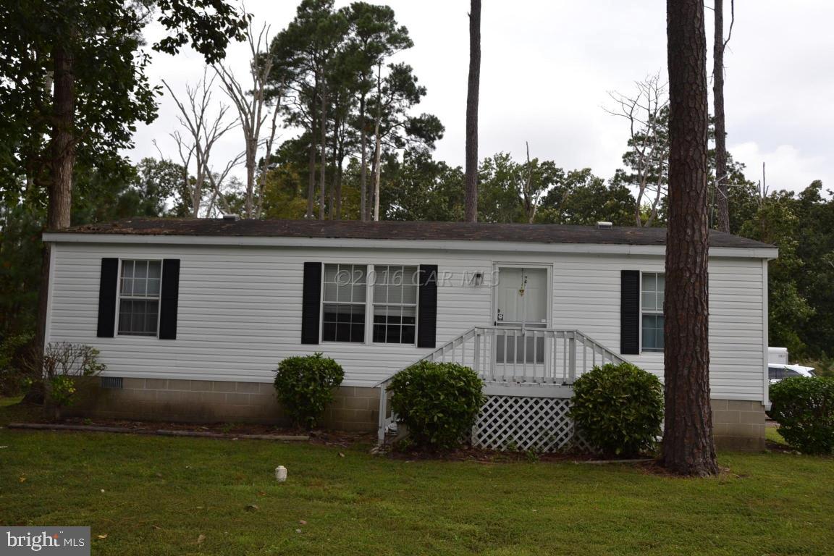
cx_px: 417
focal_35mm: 33
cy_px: 278
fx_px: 764
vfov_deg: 40.0
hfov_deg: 57.2
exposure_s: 1/200
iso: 100
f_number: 6.3
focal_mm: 22
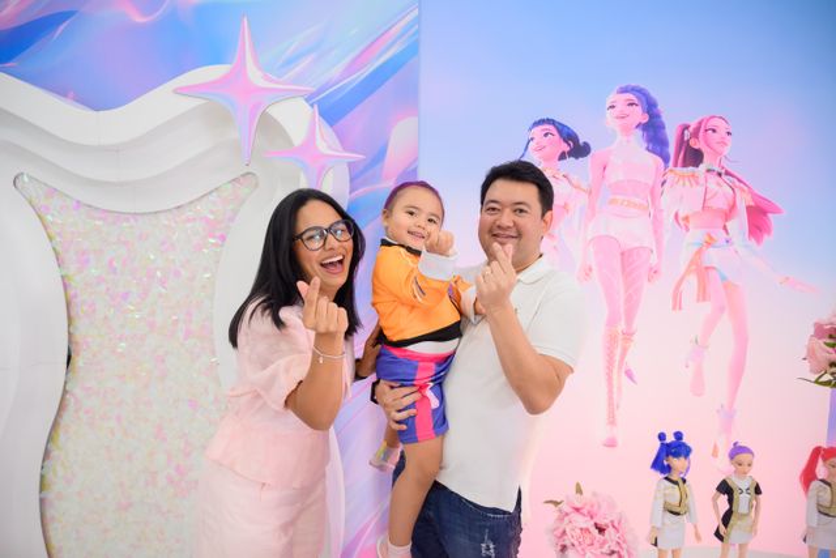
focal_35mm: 24
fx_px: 557
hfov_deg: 73.7
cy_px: 279
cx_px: 418
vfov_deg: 53.2
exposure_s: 1/160
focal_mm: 24
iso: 2000
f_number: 4
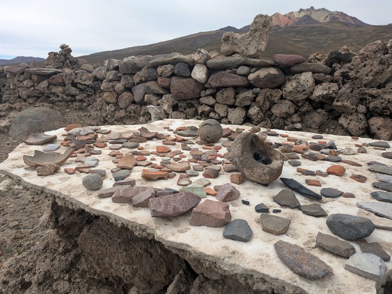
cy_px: 150
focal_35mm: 26
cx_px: 195
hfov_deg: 67.3
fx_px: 295
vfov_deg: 53.1
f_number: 1.89
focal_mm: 5.43
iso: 47
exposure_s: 1/3226
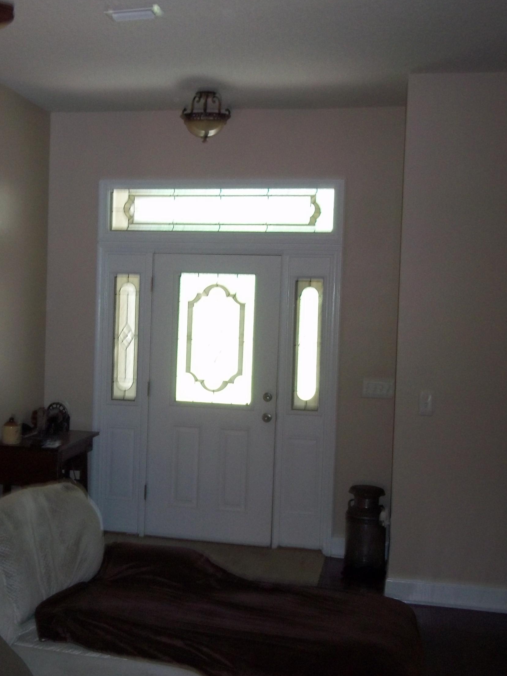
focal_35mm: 49
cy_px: 338
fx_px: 957
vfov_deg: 38.9
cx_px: 136
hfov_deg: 29.3
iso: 160
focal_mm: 6.5
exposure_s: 1/30
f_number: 3.1
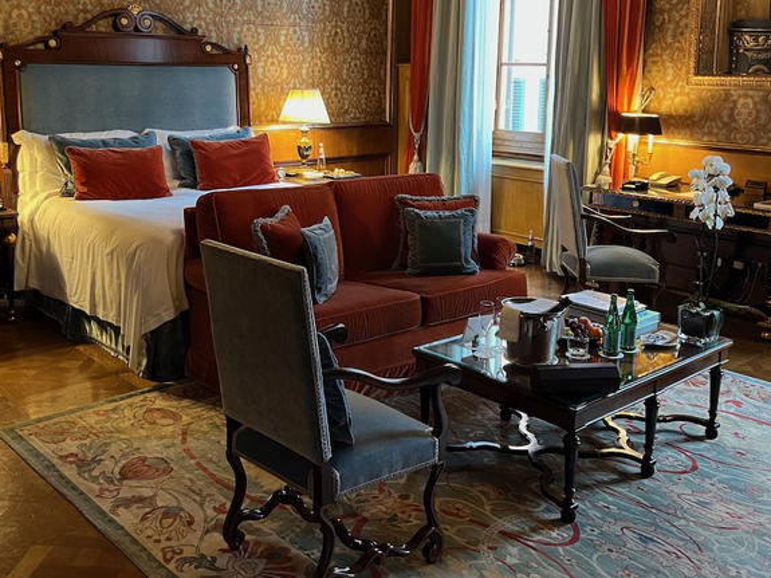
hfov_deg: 48.9
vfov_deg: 37.3
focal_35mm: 38
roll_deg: -1.3
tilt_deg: -8.5
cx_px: 350
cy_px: 197
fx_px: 846
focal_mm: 5.7
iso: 320
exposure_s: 1/50
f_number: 1.5
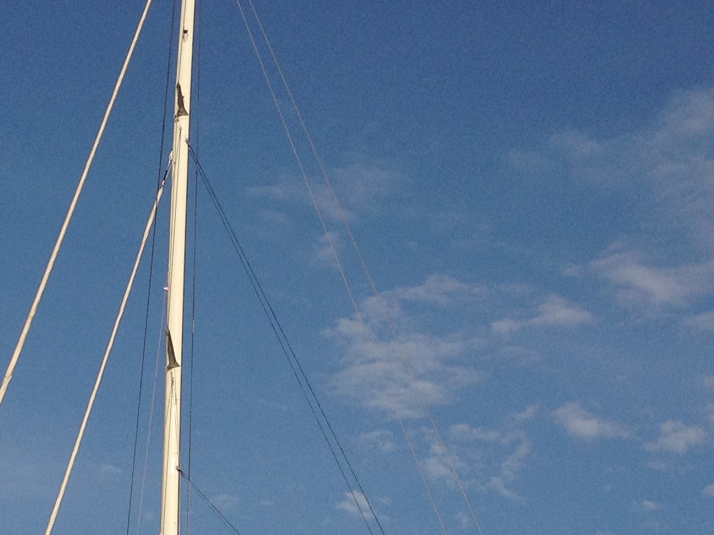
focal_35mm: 98
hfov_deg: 20.0
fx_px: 2021
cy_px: 541
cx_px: 228
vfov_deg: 14.8
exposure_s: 1/3247
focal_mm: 4.28
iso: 64
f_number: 2.4
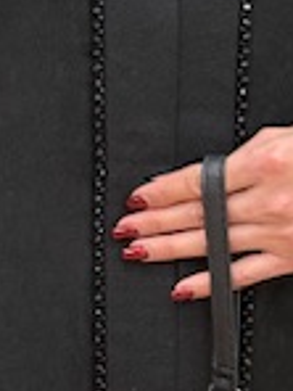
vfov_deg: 9.5
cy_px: 285
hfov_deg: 7.1
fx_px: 2347
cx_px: 84
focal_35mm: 208
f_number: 1.78
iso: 80
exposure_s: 1/323
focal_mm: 6.76
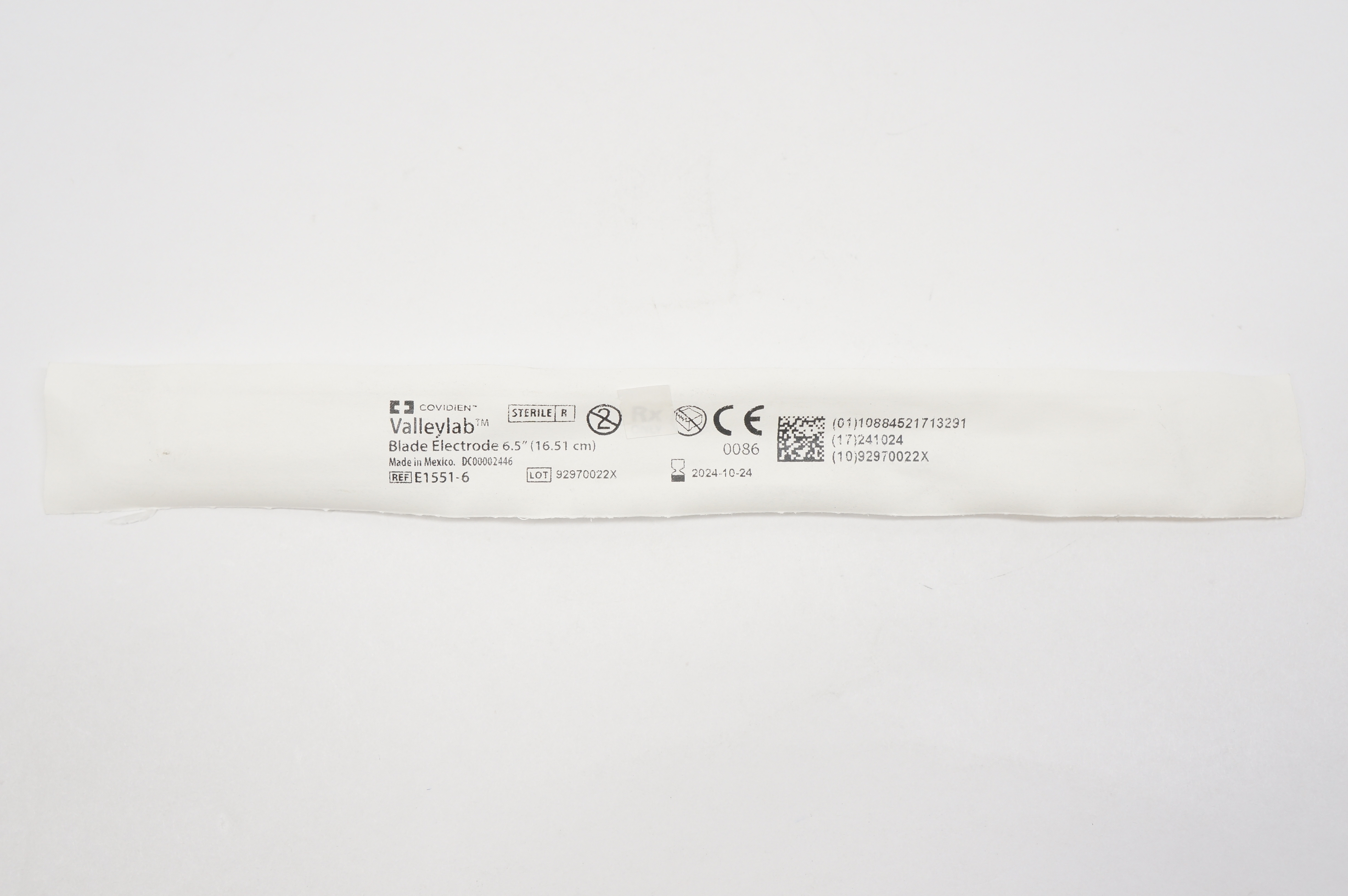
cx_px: 674
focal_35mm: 38
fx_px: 1403
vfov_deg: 35.4
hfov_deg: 51.3
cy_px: 448
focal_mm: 25
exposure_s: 1/60
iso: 400
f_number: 6.3
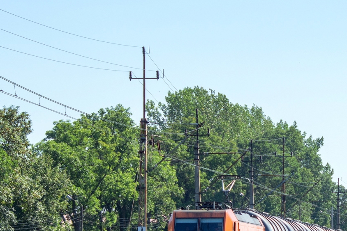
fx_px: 1918
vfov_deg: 6.9
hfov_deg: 10.3
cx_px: 327
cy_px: 194
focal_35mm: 199
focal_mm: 70
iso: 160
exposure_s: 1/400
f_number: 7.1
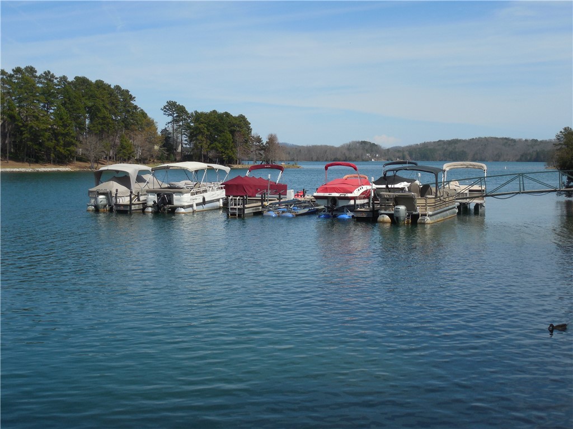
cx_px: 286
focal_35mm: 48
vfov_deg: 30.3
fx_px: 795
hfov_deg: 39.7
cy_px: 214
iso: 125
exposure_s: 1/1250
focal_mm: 8.7
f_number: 4
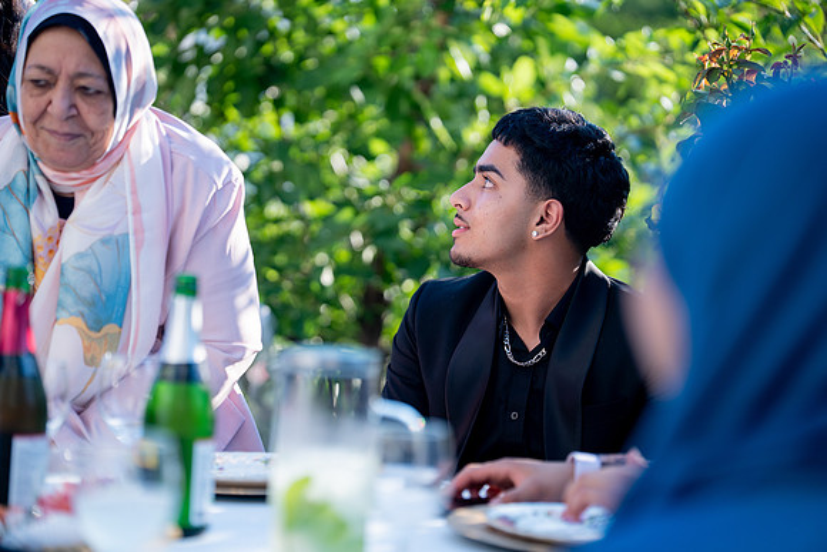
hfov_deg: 20.4
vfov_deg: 13.7
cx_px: 414
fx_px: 2298
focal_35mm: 100
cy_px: 276
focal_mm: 100
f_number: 2
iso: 200
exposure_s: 1/2000
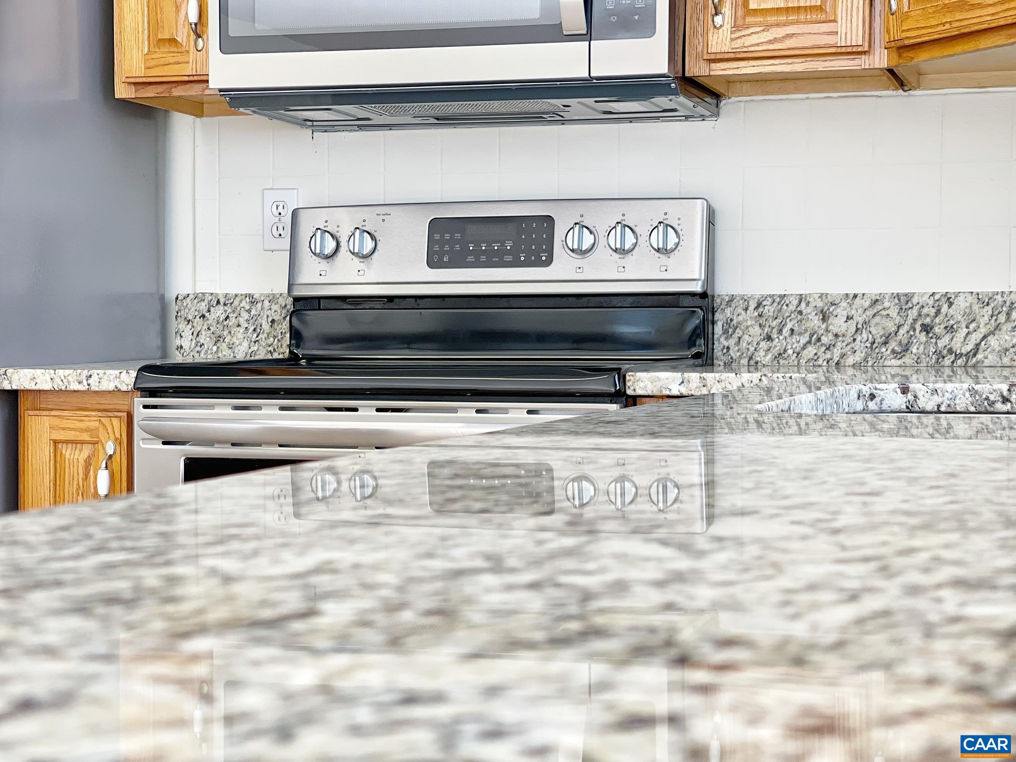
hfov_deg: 30.3
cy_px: 381
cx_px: 508
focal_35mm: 64
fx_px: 1878
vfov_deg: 22.9
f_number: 2.2
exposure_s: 1/120
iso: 125
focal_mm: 7.5
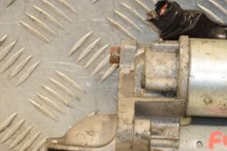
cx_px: 207
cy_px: 88
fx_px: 1675
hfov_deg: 7.7
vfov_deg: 5.2
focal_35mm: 266
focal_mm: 80
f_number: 5.3
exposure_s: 1/200
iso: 800
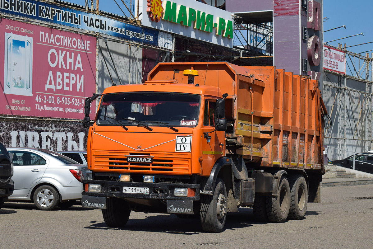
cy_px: 124
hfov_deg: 24.6
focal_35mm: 82
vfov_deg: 16.6
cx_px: 186
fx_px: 855
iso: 200
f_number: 7.1
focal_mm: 55
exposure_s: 1/1250
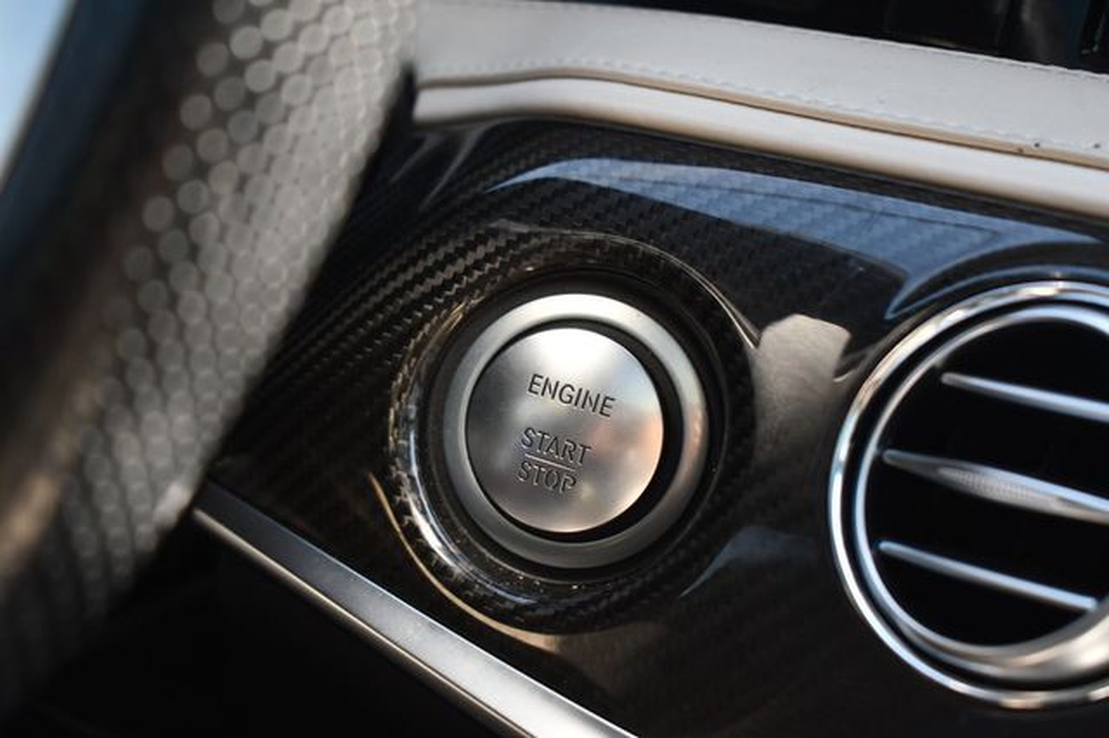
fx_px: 2124
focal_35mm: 69
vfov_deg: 19.7
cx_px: 554
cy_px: 369
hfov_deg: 29.3
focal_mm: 46
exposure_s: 1/250
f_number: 5.3
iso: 640
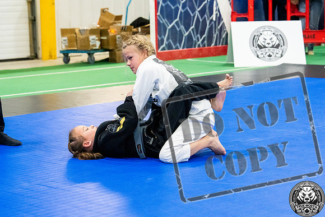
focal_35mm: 105
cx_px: 162
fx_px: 948
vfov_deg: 13.0
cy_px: 108
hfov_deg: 19.5
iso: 6400
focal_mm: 70
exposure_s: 1/400
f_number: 4
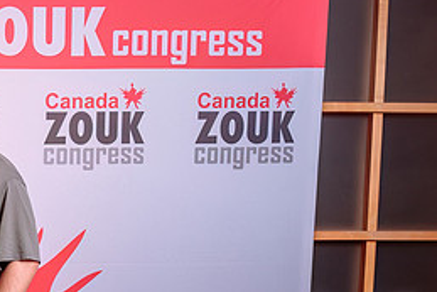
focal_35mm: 75
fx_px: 911
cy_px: 329
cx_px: -49
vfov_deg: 17.5
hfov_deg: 25.0
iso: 200
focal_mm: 30
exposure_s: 1/160
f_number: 4.5
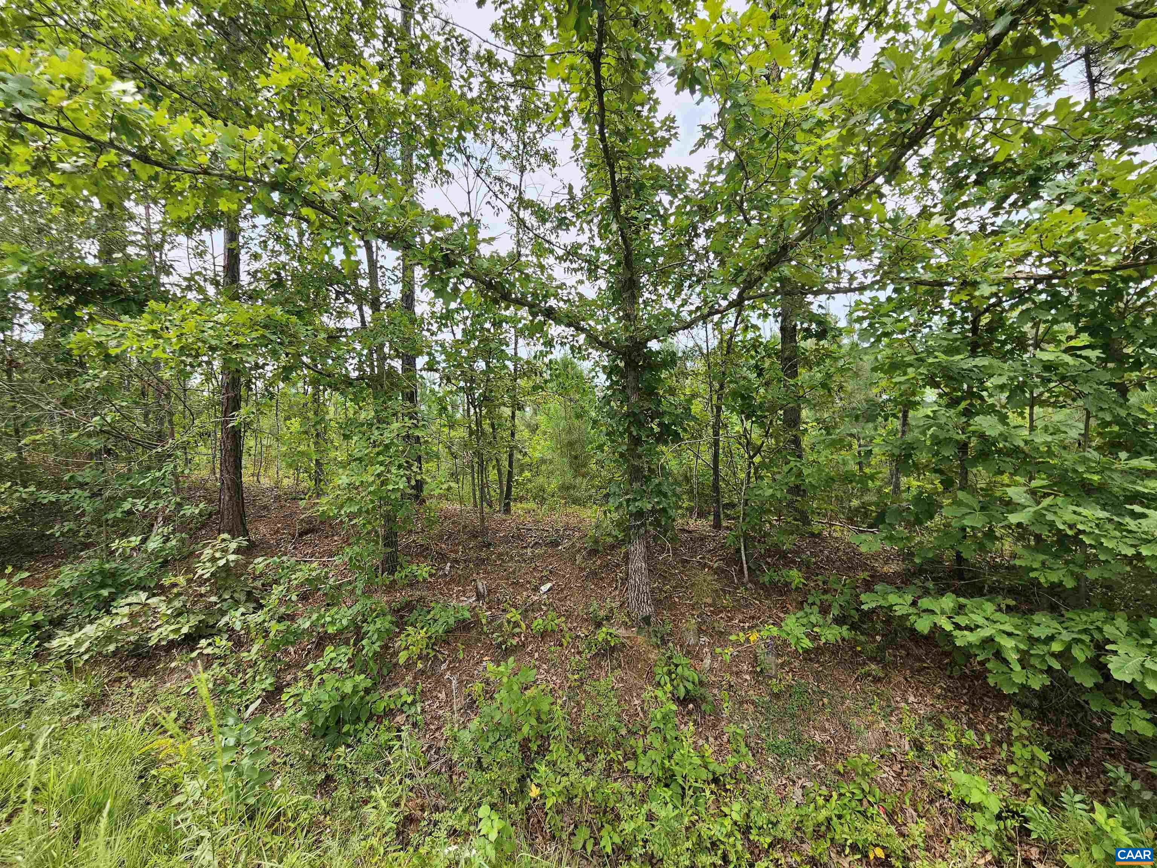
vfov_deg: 89.9
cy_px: 434
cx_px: 578
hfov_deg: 106.2
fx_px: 435
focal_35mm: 13
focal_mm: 2.2
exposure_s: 1/354
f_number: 2.2
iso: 50
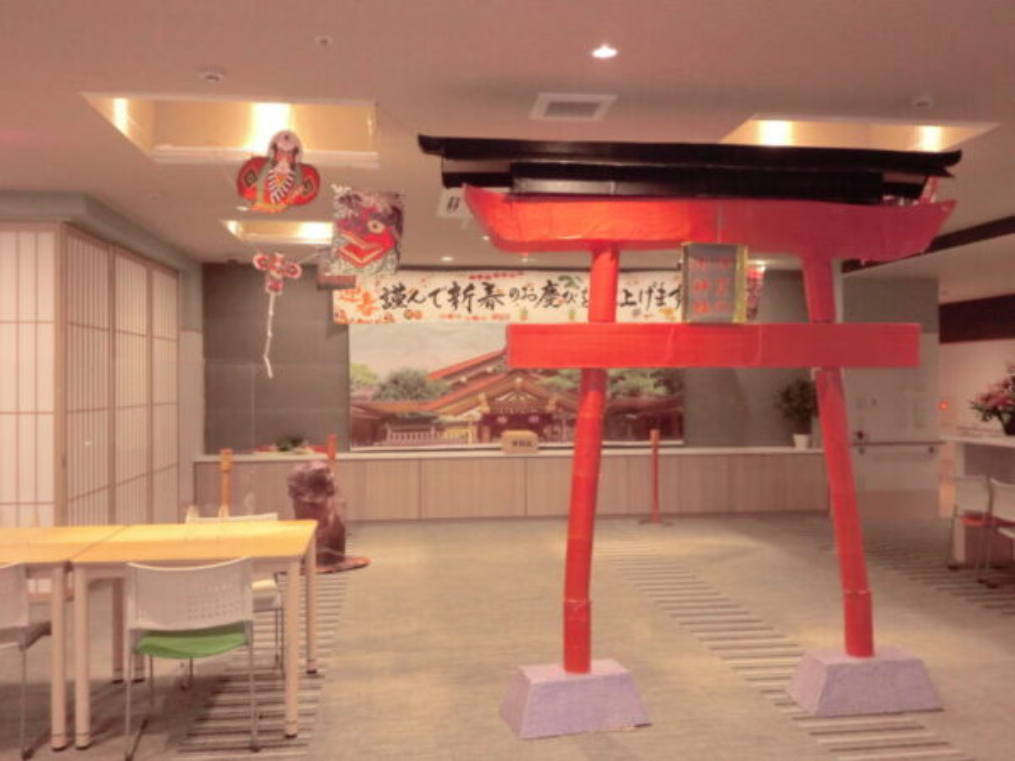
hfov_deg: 58.4
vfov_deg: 45.4
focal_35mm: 31
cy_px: 380
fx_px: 909
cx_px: 508
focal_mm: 5.64
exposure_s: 1/60
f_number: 2.9
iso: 400
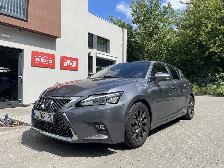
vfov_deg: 53.1
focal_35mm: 26
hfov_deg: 67.3
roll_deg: -0.1
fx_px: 168
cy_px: 84
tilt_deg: +1.9
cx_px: 112
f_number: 1.6
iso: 32
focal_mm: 4.2
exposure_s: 1/3401
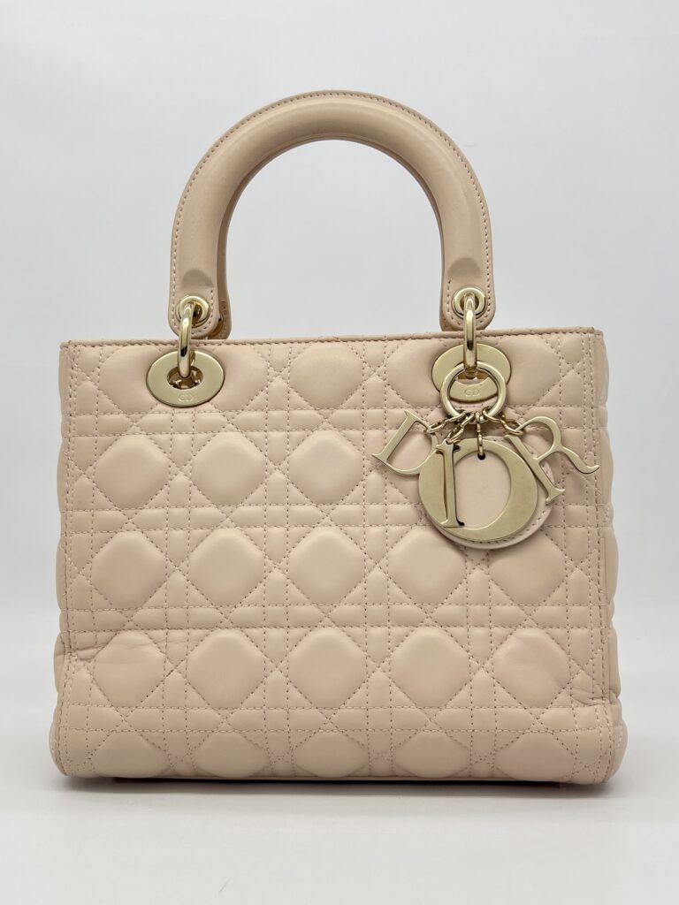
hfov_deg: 53.1
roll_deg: +0.7
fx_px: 680
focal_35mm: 26
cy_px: 452
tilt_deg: +0.2
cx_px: 340
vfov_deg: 67.3
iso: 50
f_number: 1.5
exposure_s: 1/349
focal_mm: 5.7
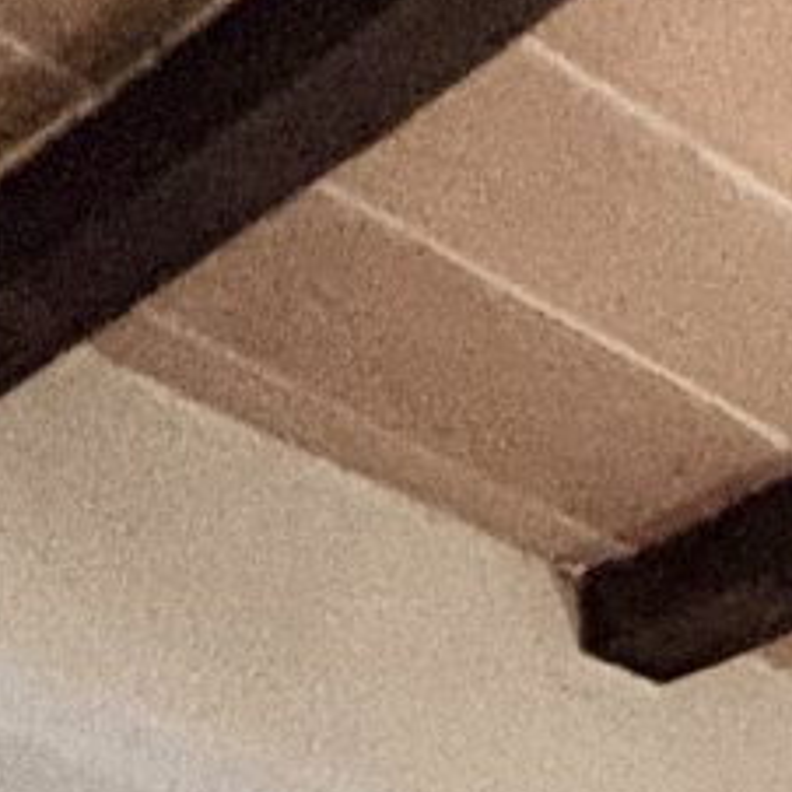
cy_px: 2872
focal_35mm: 117
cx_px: 2036
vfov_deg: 9.0
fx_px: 3029
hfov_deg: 11.6
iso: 400
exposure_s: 1/50
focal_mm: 2.22
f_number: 2.2
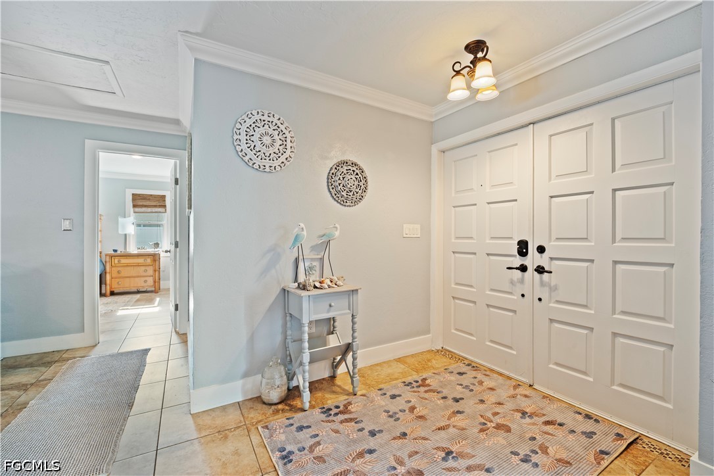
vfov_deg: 81.2
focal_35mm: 14
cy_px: 238
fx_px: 278
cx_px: 357
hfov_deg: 104.3
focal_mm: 14
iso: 400
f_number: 8
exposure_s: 1/2.5
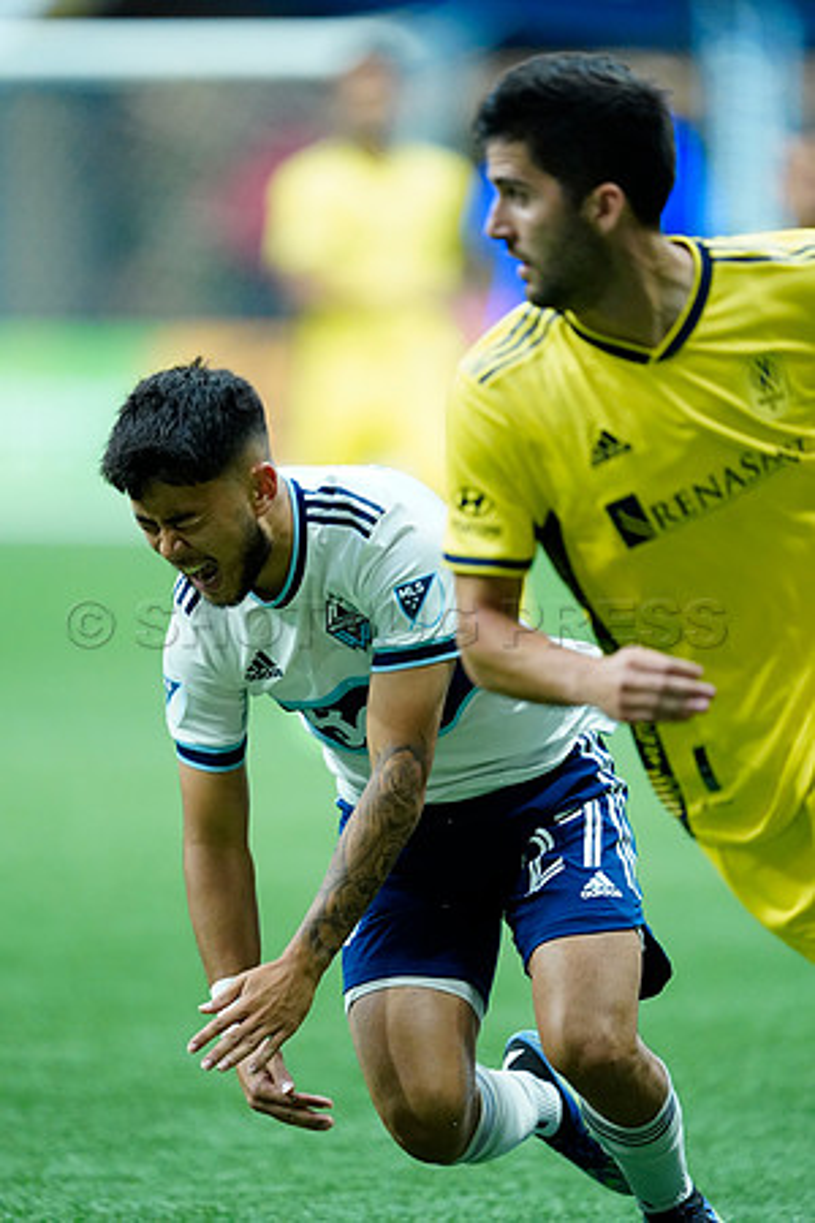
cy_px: 612
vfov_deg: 3.4
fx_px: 20373
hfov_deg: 2.3
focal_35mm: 600
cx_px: 408
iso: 6400
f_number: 4
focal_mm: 600
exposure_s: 1/1600
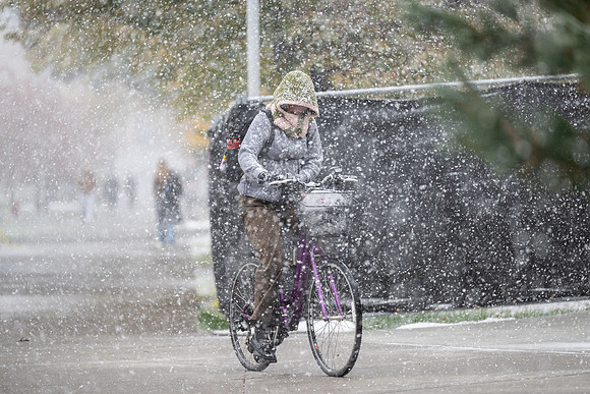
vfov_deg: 6.6
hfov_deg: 9.9
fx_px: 3421
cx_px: 308
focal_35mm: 209
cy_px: 188
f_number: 2.8
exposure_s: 1/800
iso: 800
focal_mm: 200
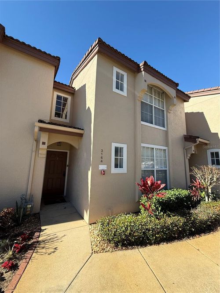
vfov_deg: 102.1
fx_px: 119
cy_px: 146
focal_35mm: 14
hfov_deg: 85.7
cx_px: 110
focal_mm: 2.22
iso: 64
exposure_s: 1/1001
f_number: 2.2
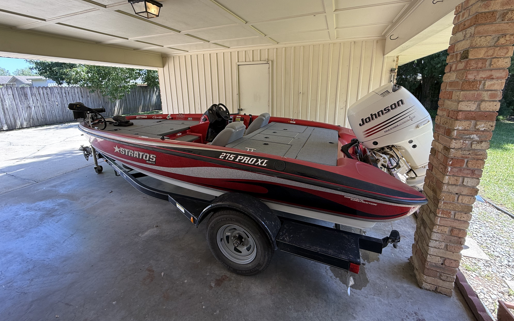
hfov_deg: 101.5
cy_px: 135
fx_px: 210
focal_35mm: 15
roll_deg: +0.7
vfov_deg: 74.3
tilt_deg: -12.2
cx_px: 256
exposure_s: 1/102
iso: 40
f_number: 2.2
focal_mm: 2.22
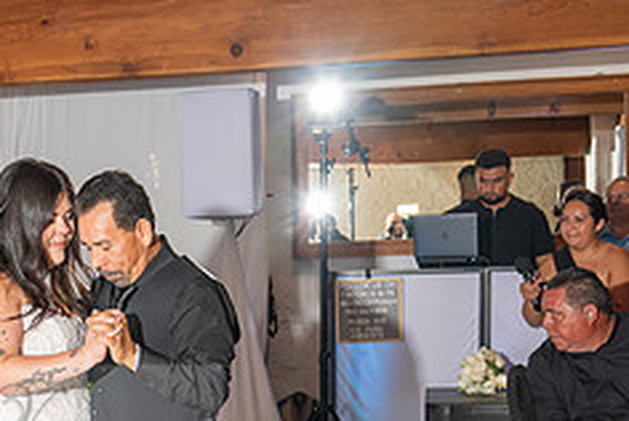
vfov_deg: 15.8
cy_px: 427
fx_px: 1487
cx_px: -24
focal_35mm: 85
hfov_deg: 22.8
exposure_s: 1/200
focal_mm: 33
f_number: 3.5
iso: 500
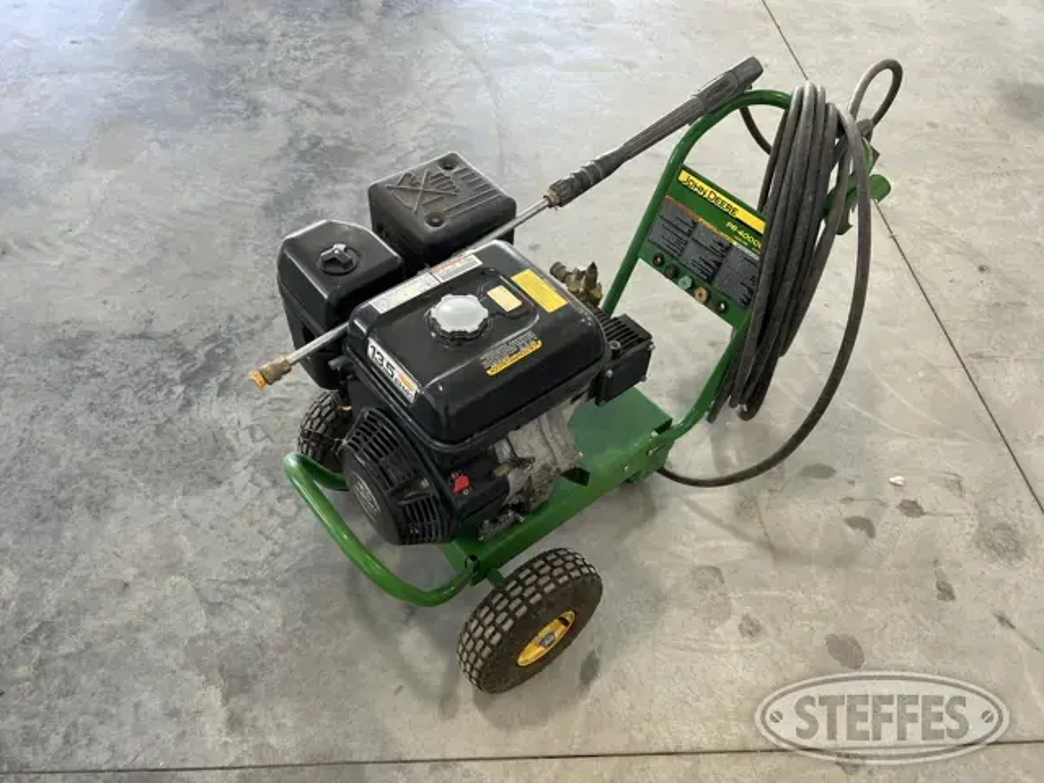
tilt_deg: -51.3
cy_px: 392
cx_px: 522
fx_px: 784
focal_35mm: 26
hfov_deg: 67.3
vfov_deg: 53.1
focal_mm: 5.7
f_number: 1.5
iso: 64
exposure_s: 1/120
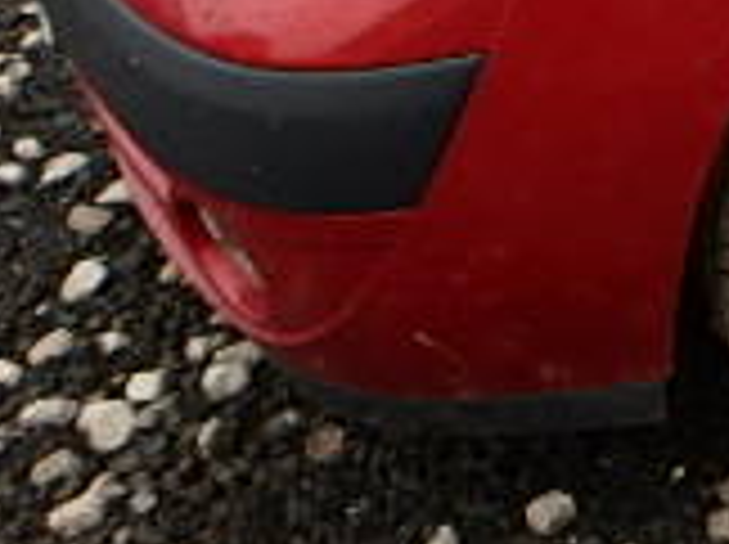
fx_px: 1745
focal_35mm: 83
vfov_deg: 15.9
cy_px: -337
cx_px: 1260
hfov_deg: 18.9
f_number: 3.5
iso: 125
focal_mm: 3.7
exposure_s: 1/200
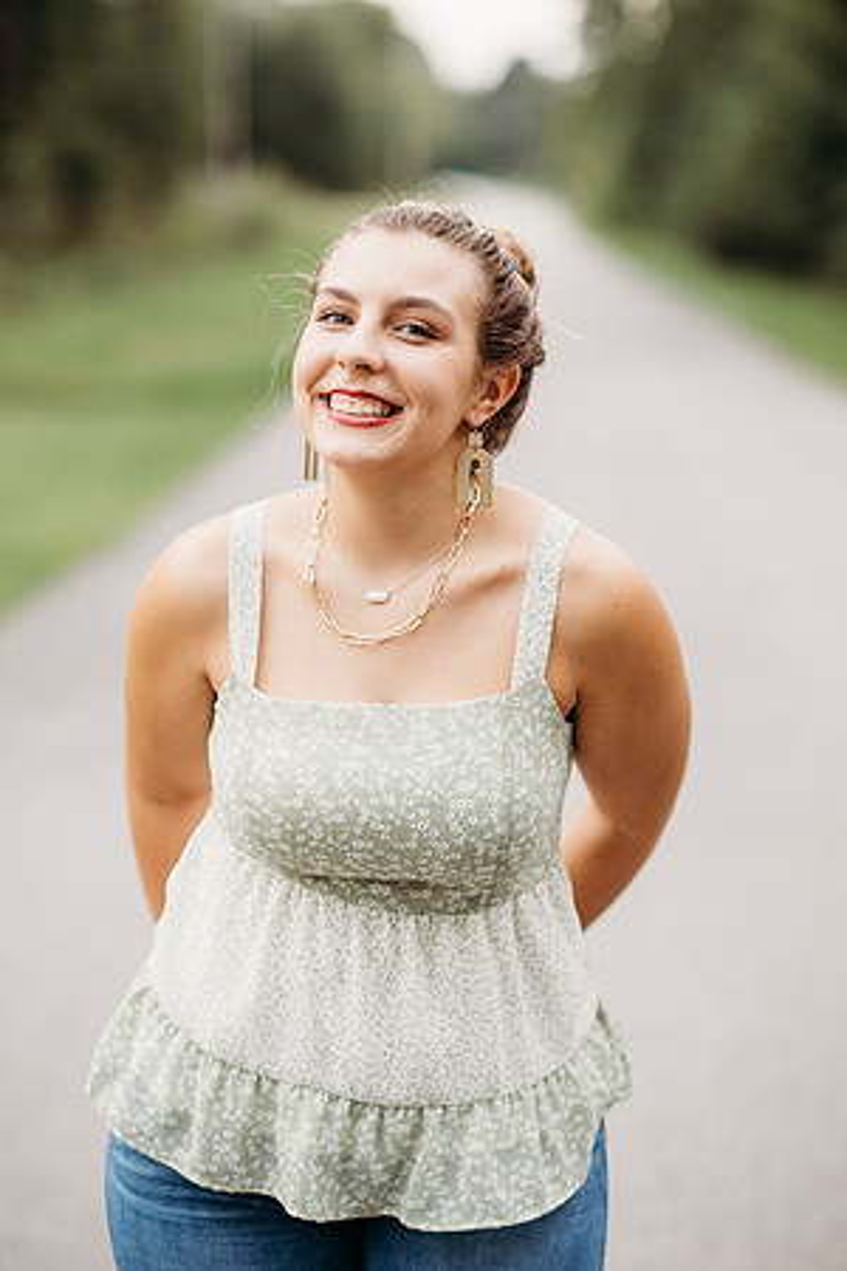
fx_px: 3000
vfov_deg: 23.9
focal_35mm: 85
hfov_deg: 16.1
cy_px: 636
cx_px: 424
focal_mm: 85
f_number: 2.2
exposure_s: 1/250
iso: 400
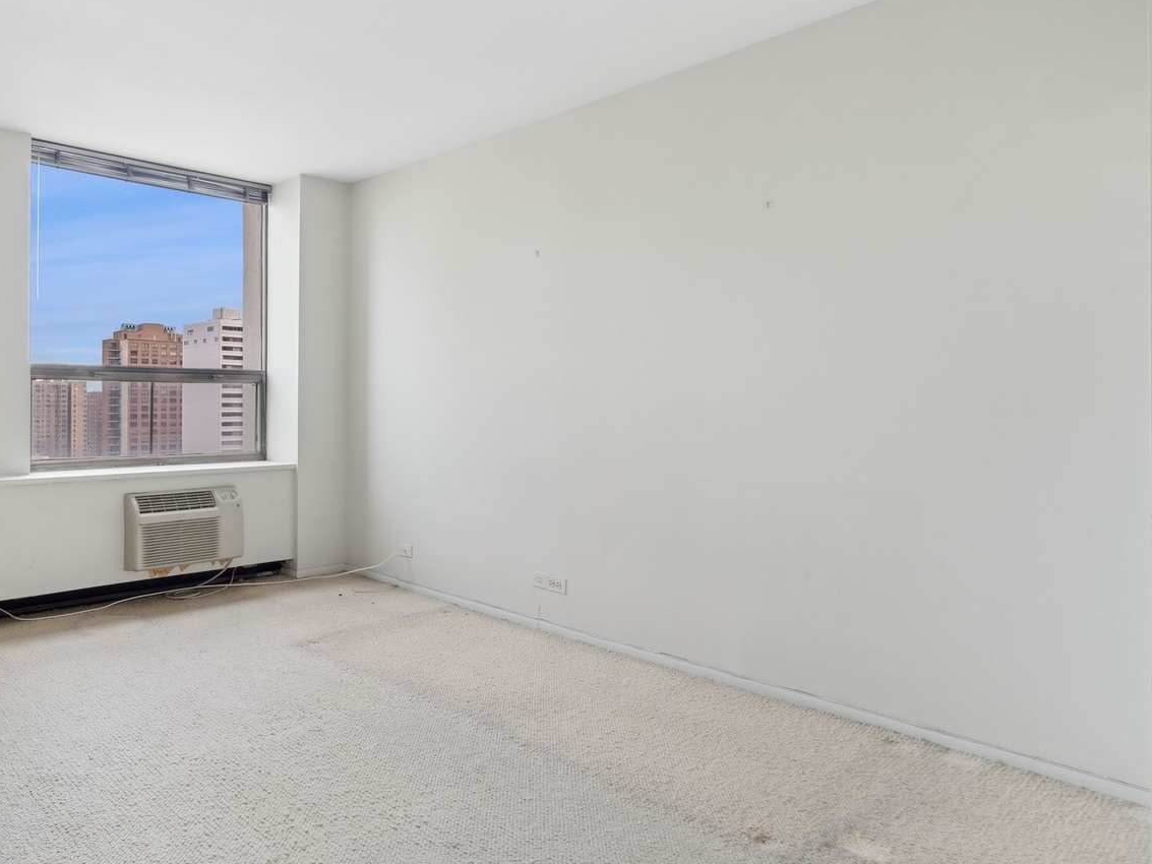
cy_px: 413
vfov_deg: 61.1
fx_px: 732
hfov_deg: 72.9
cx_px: 341
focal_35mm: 22
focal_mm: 16
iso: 200
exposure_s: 1/20
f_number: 8
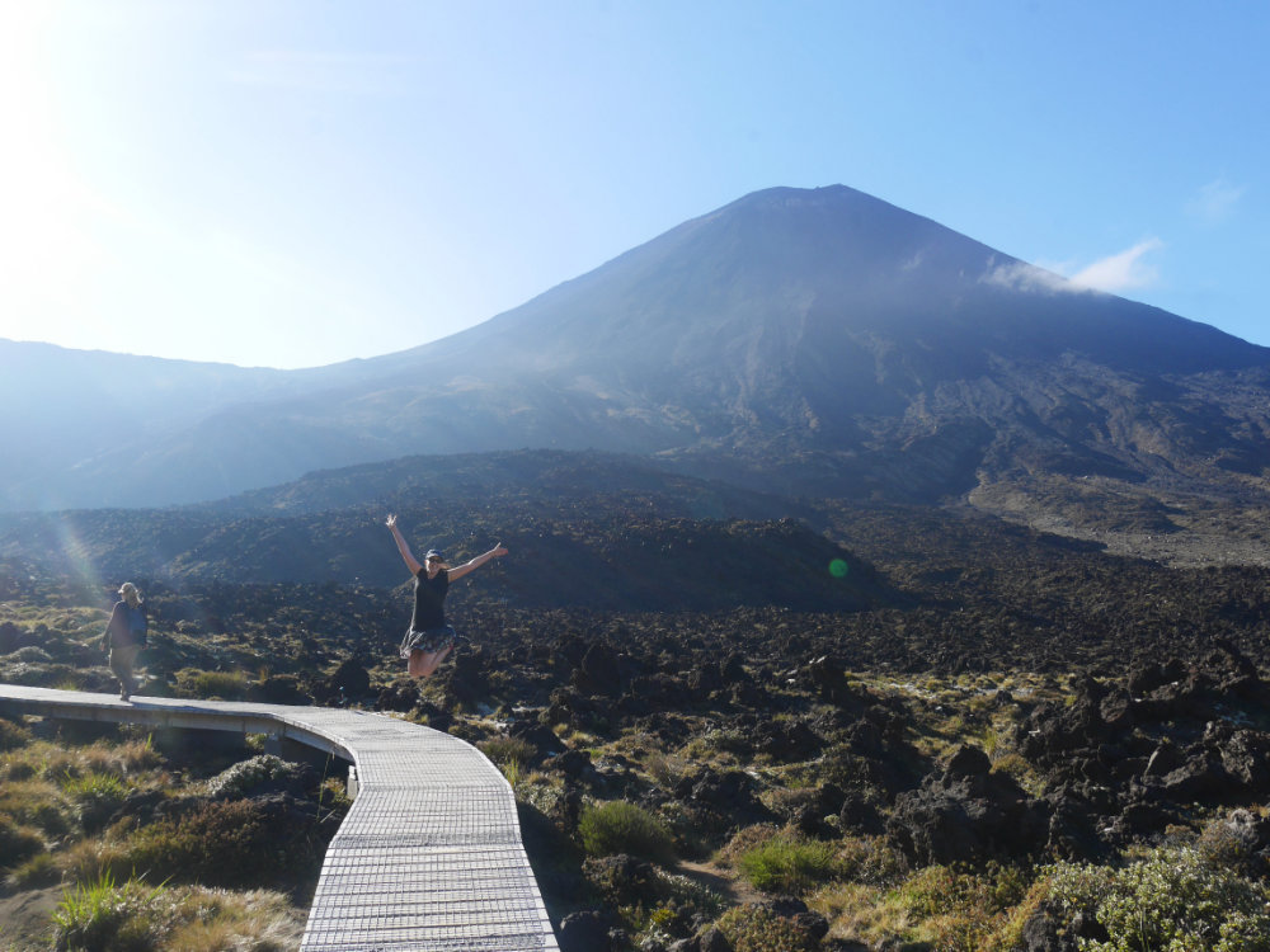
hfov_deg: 60.0
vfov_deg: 46.8
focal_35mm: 30
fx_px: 1101
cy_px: 476
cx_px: 635
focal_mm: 15
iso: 200
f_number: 7.1
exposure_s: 1/320
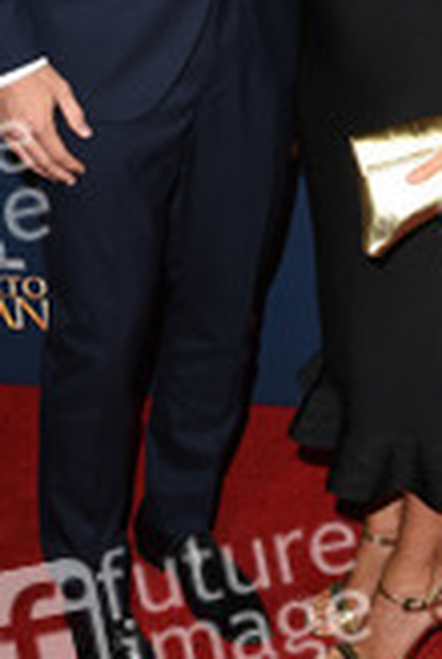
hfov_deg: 17.5
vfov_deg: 24.8
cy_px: 16
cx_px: 283
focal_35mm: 78
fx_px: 1430
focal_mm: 32
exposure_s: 1/250
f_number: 5.6
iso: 640
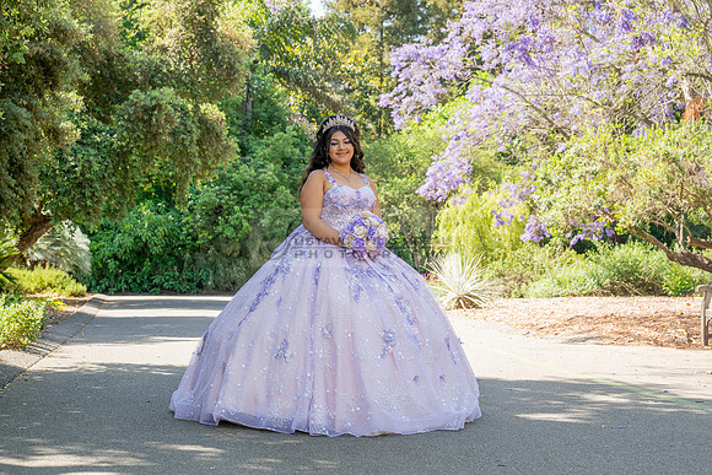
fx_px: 1088
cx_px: 356
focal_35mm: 55
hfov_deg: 36.2
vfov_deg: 24.6
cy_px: 238
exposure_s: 1/200
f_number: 5.6
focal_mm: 55
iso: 200
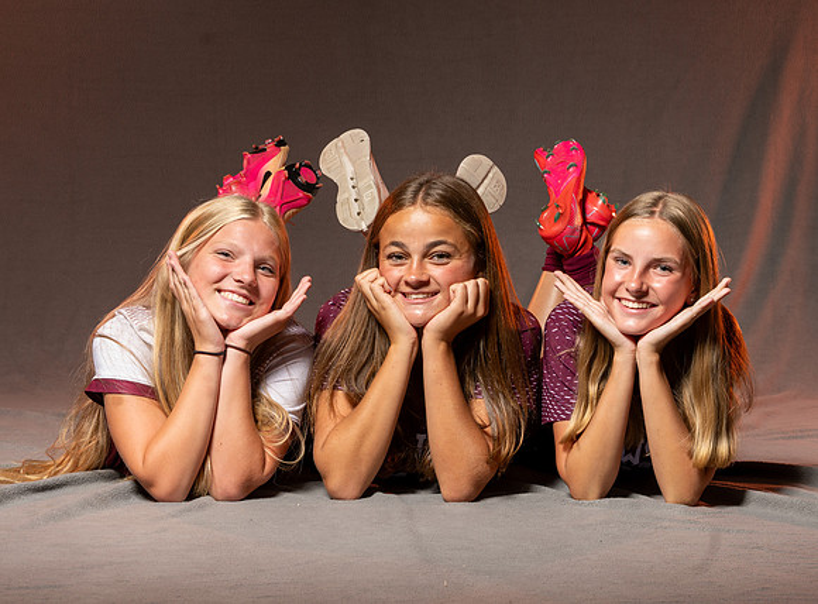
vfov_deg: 15.9
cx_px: 466
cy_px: 348
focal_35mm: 92
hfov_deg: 21.5
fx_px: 2155
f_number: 9
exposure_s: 1/200
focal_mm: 55
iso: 80
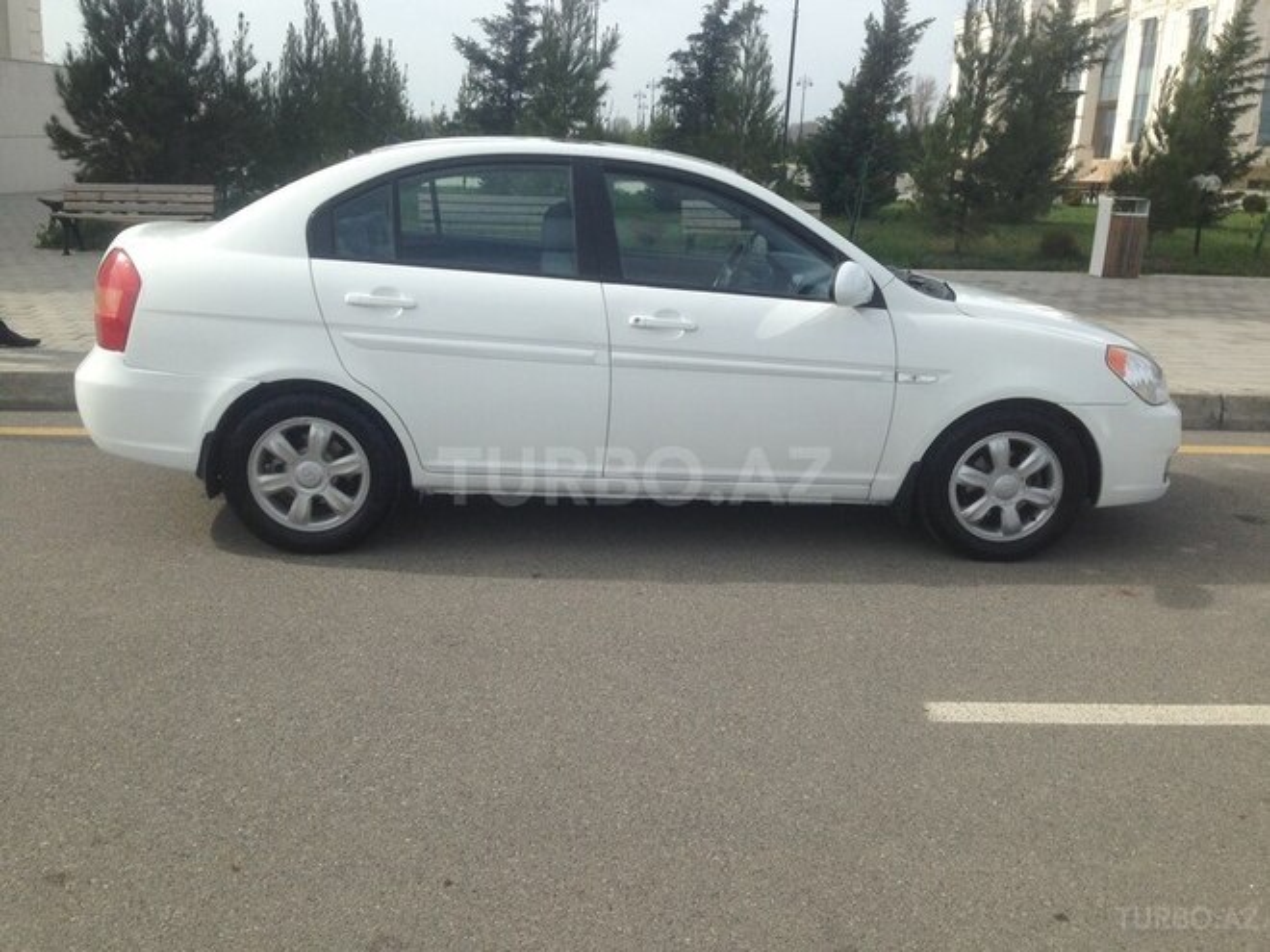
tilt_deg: -14.2
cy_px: 476
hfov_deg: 55.4
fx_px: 1211
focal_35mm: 33
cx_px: 635
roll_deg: -2.9
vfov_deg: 42.9
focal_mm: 4.12
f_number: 2.4
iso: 50
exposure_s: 1/1550
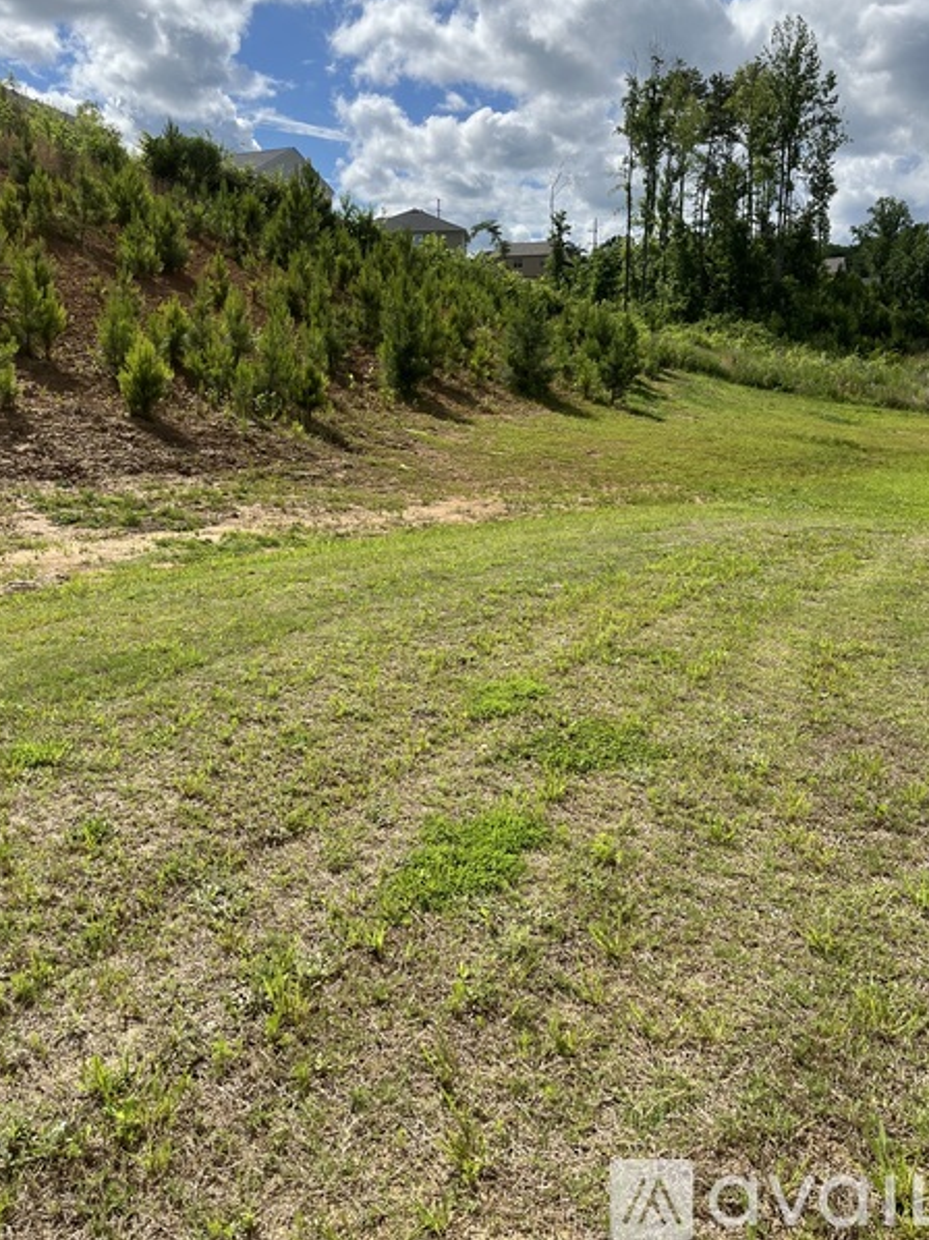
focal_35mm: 29
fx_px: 1038
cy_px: 551
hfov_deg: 48.2
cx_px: 427
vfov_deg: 61.5
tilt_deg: -10.4
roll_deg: -1.1
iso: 50
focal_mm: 5.1
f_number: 1.6
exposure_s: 1/4310
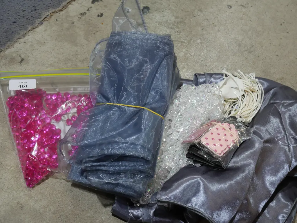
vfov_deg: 23.7
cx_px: 148
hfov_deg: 31.2
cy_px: 112
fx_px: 532
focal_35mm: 62
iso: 500
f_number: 5.4
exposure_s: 1/80
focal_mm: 31
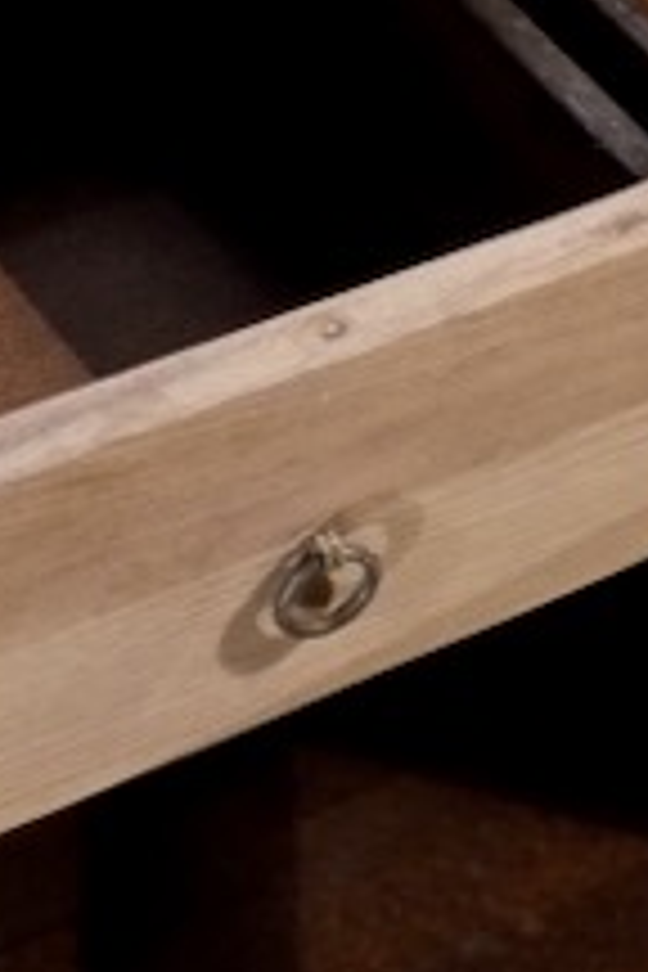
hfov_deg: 9.3
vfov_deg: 13.8
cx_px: 436
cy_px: 122
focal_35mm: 147
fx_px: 3969
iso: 3200
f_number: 4.5
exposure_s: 1/125
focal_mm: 35
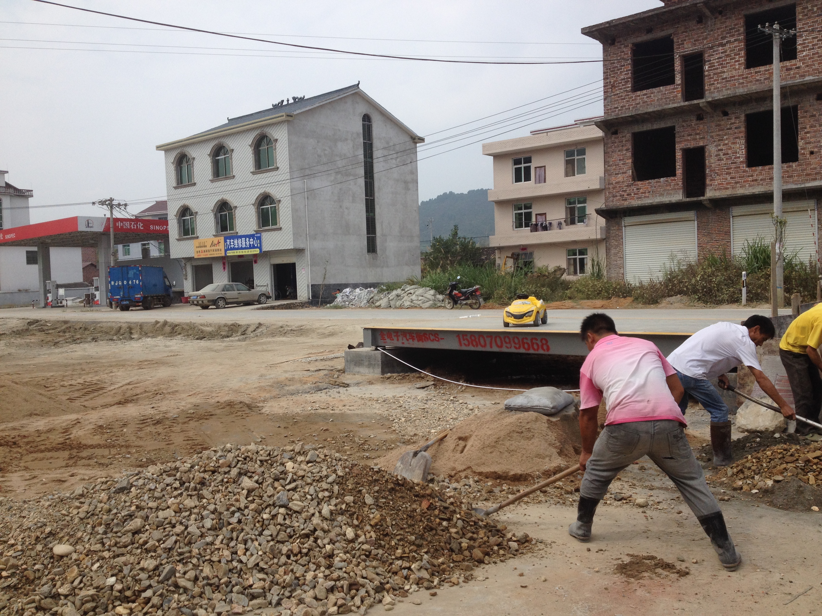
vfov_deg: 40.7
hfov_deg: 52.6
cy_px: 308
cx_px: 411
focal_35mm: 35
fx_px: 831
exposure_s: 1/2045
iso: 50
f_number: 2.4
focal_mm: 4.28
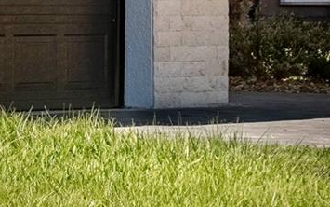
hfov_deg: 4.3
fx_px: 4336
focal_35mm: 482
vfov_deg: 2.7
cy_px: -117
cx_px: -33
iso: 640
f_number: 6.3
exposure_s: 1/4000
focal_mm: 70
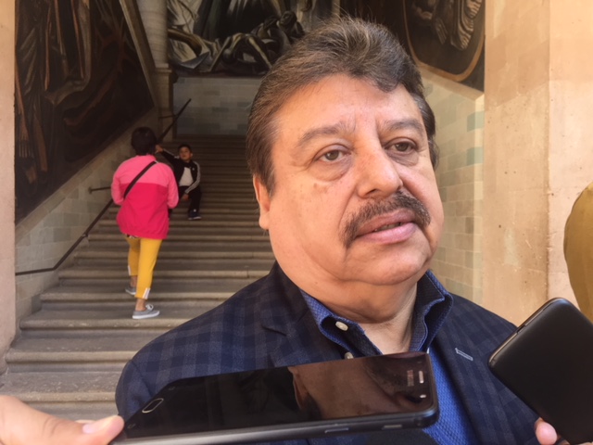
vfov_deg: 48.2
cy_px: 222
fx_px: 497
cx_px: 296
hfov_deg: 61.7
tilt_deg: -1.2
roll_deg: -1.0
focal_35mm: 29
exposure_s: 1/120
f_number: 2.2
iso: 40
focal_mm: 4.15
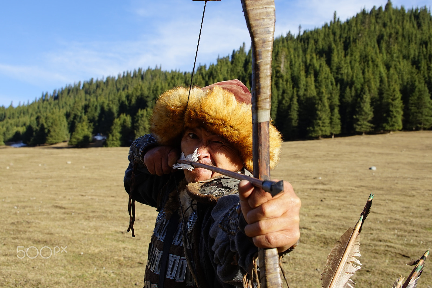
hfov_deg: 38.2
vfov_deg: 26.0
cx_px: 216
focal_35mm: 52
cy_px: 144
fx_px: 624
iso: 100
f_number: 9
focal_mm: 35
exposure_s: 1/125
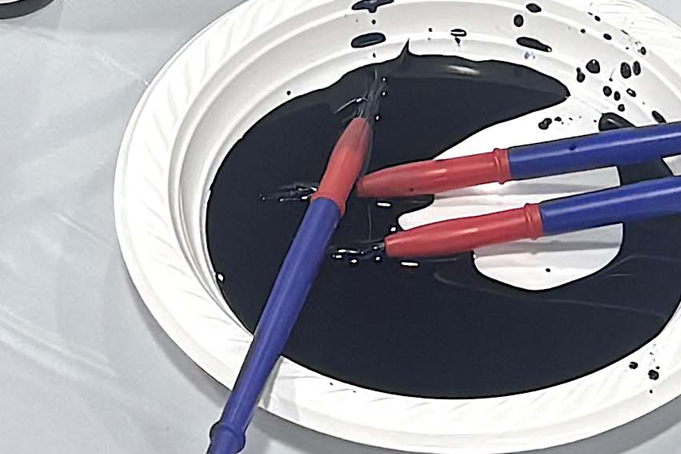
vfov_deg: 6.9
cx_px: 306
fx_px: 3405
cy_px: -889
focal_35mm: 180
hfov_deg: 11.4
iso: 125
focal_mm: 5.96
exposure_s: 1/120
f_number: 1.6
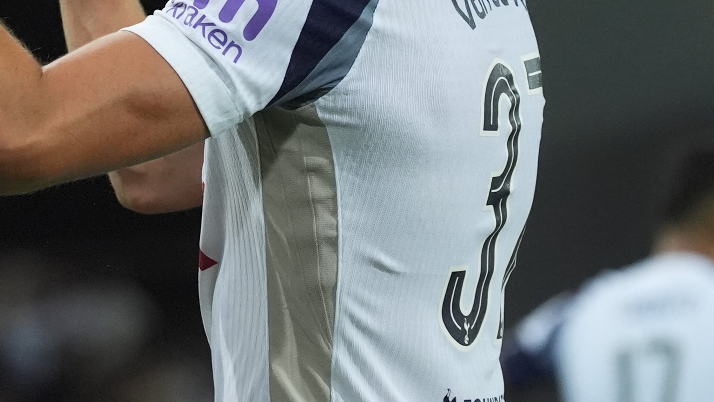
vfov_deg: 3.3
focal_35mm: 373
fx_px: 7062
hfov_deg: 5.8
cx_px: -67
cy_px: 25
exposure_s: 1/1600
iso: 3200
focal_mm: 156
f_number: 3.2
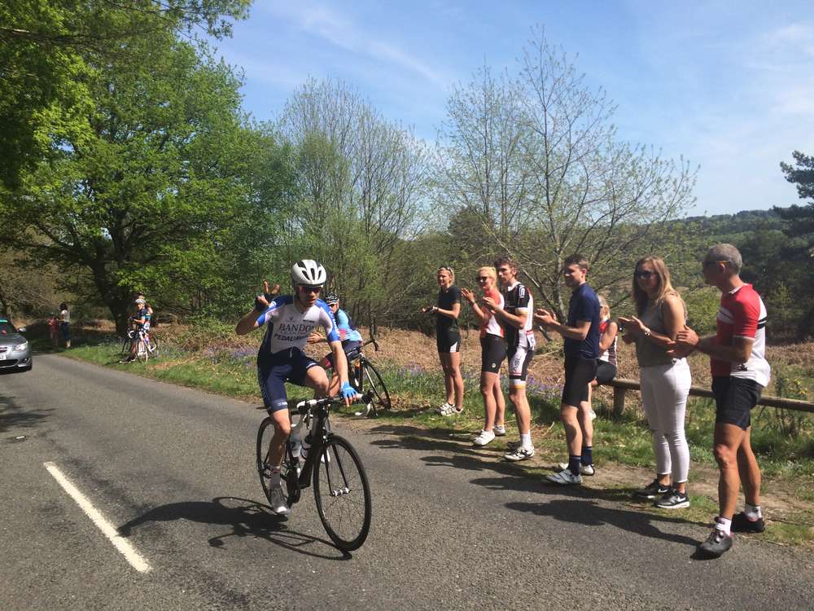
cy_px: 306
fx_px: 682
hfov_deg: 61.7
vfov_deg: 48.2
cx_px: 407
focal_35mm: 29
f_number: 2.2
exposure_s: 1/1866
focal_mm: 4.15
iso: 32
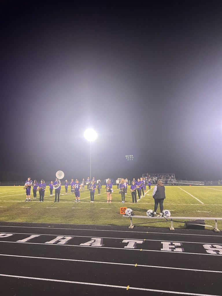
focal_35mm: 26
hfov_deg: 53.1
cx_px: 111
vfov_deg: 67.3
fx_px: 222
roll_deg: +0.7
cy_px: 148
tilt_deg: +9.5
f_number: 1.5
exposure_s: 1/60
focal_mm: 5.7
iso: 250
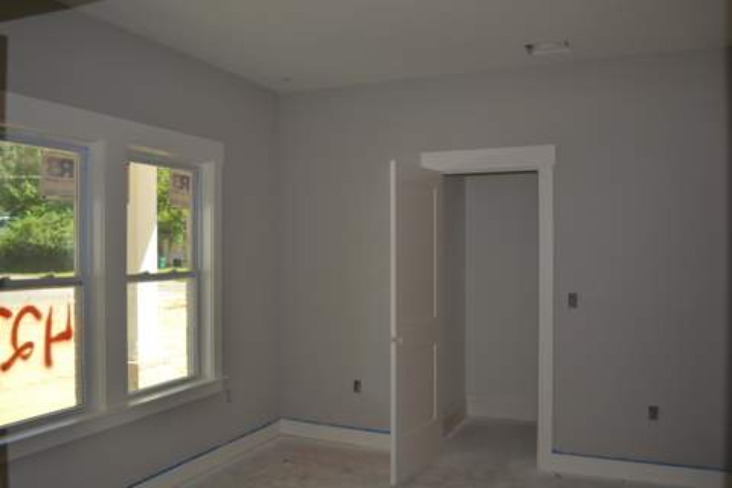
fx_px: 610
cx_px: 366
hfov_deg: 61.9
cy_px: 244
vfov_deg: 43.6
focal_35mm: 30
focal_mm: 20
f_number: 4
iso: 100
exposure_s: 1/125
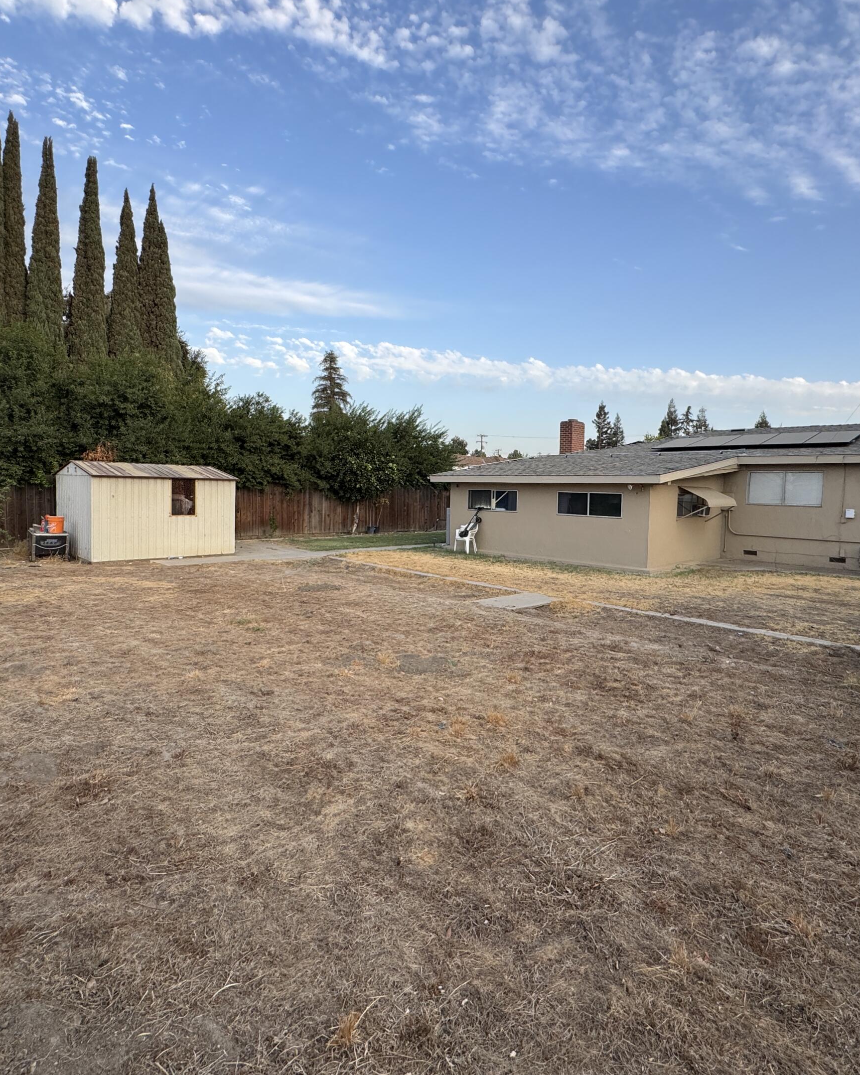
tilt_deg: -4.1
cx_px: 474
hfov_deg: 70.7
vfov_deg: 83.2
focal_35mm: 19
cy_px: 516
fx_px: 605
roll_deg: -1.8
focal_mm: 2.22
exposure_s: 1/368
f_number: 2.2
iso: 40
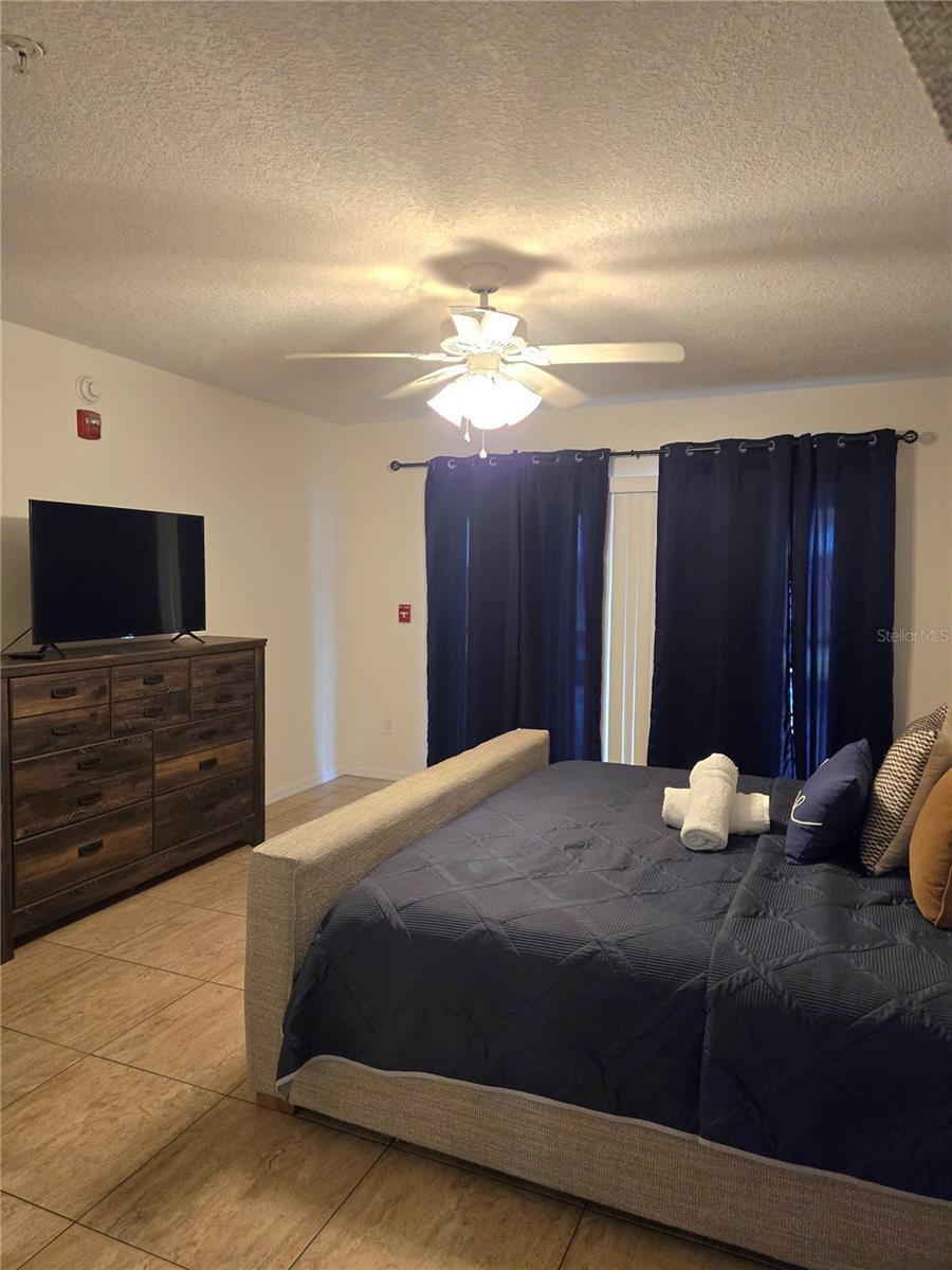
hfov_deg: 58.9
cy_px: 635
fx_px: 843
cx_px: 476
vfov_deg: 73.9
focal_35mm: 23
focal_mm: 5.4
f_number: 1.8
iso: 500
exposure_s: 1/120
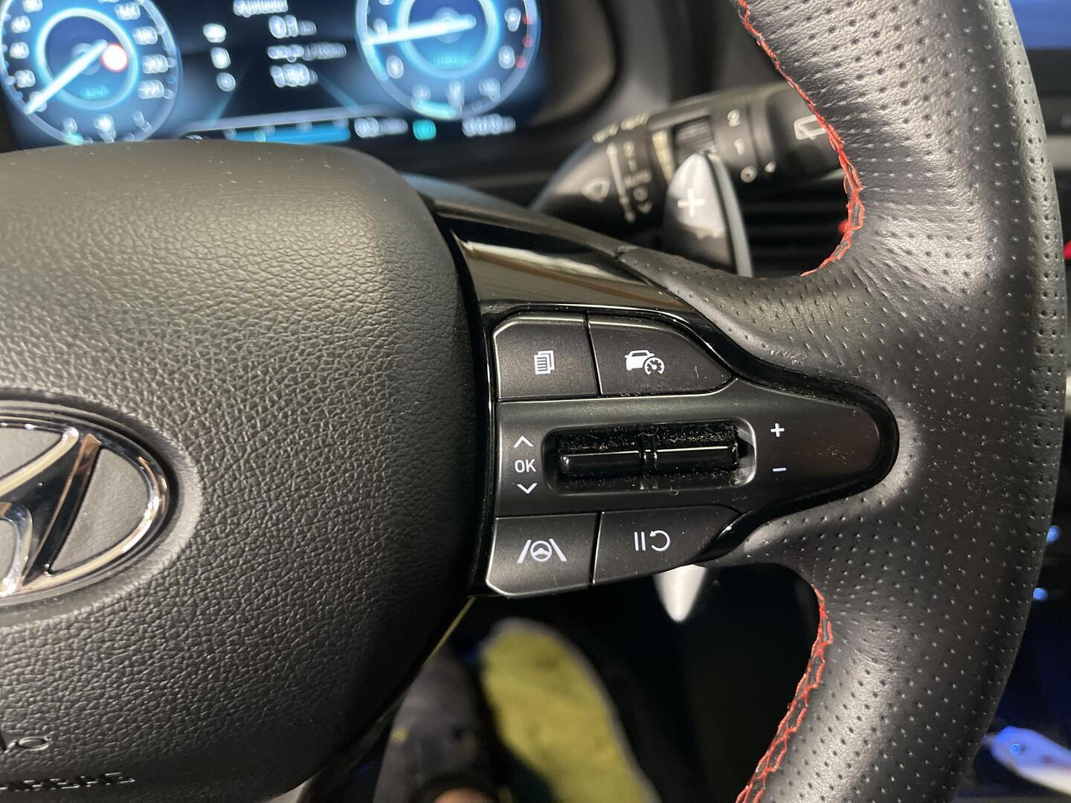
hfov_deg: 67.3
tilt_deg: -34.8
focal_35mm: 26
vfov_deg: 53.1
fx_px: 804
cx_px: 536
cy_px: 402
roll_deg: +3.5
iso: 640
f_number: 1.6
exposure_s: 1/25
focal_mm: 5.1
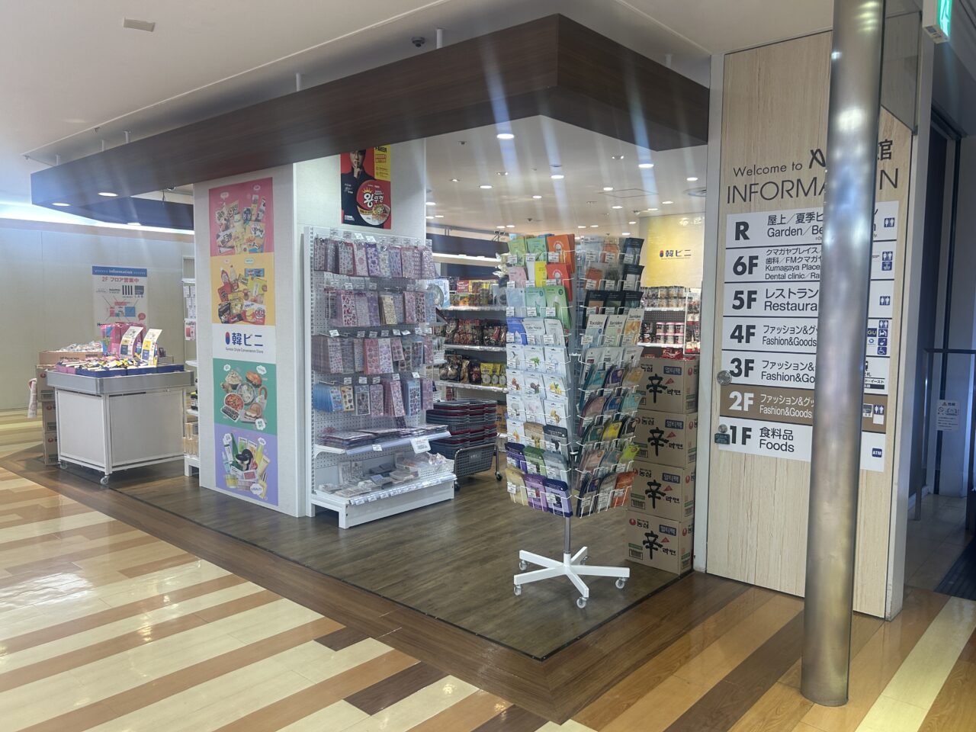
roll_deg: +0.2
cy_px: 366
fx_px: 733
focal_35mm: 26
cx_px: 488
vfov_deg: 53.1
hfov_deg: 67.3
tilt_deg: -4.9
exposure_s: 1/100
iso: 64
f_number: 1.5
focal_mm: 5.7
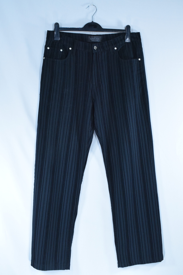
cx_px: 92
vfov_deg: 44.9
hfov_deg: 30.9
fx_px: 331
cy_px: 138
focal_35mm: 44
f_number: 8
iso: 3200
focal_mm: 29
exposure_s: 1/250
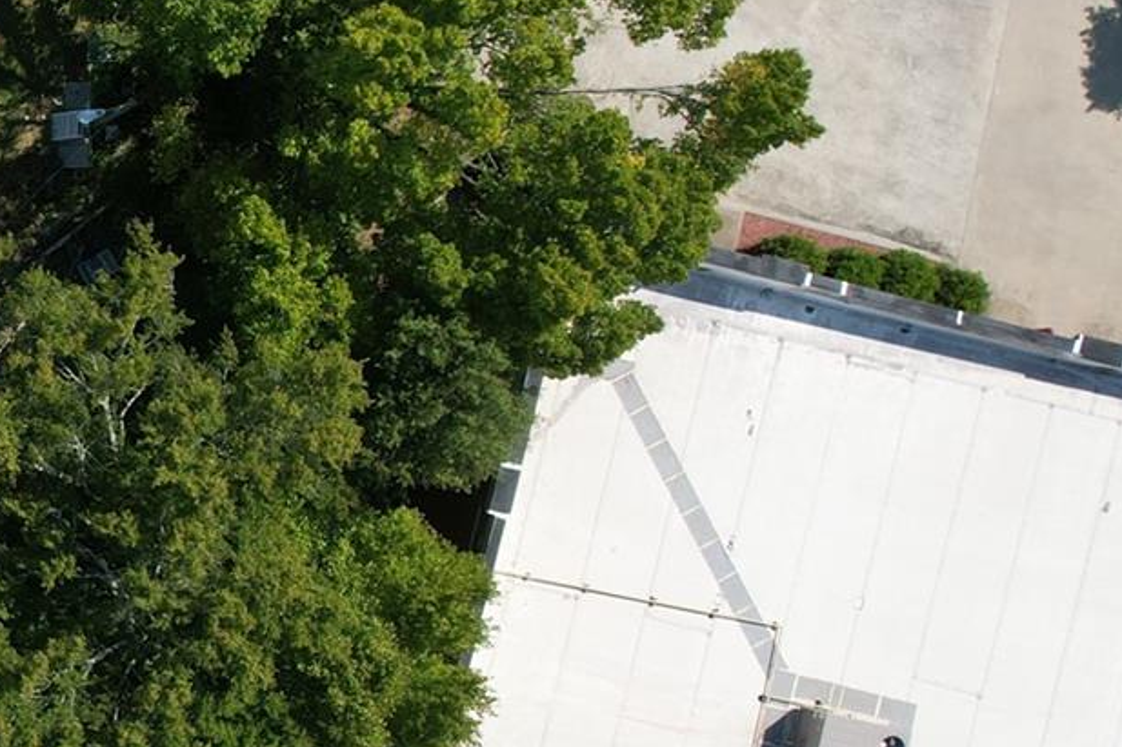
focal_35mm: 73
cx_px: -520
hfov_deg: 22.9
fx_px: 2274
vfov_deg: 18.7
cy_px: 375
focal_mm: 8.38
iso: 120
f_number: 2.8
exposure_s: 1/2500
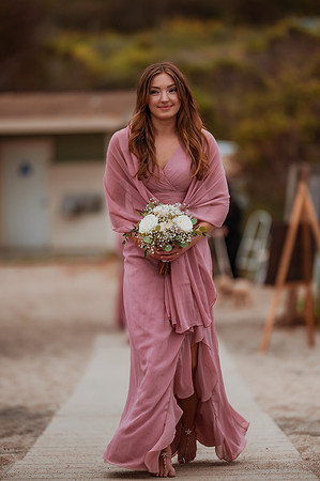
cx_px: 160
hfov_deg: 10.1
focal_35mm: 135
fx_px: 1804
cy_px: 240
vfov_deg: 15.2
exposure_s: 1/3200
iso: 500
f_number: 1.8
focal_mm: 135
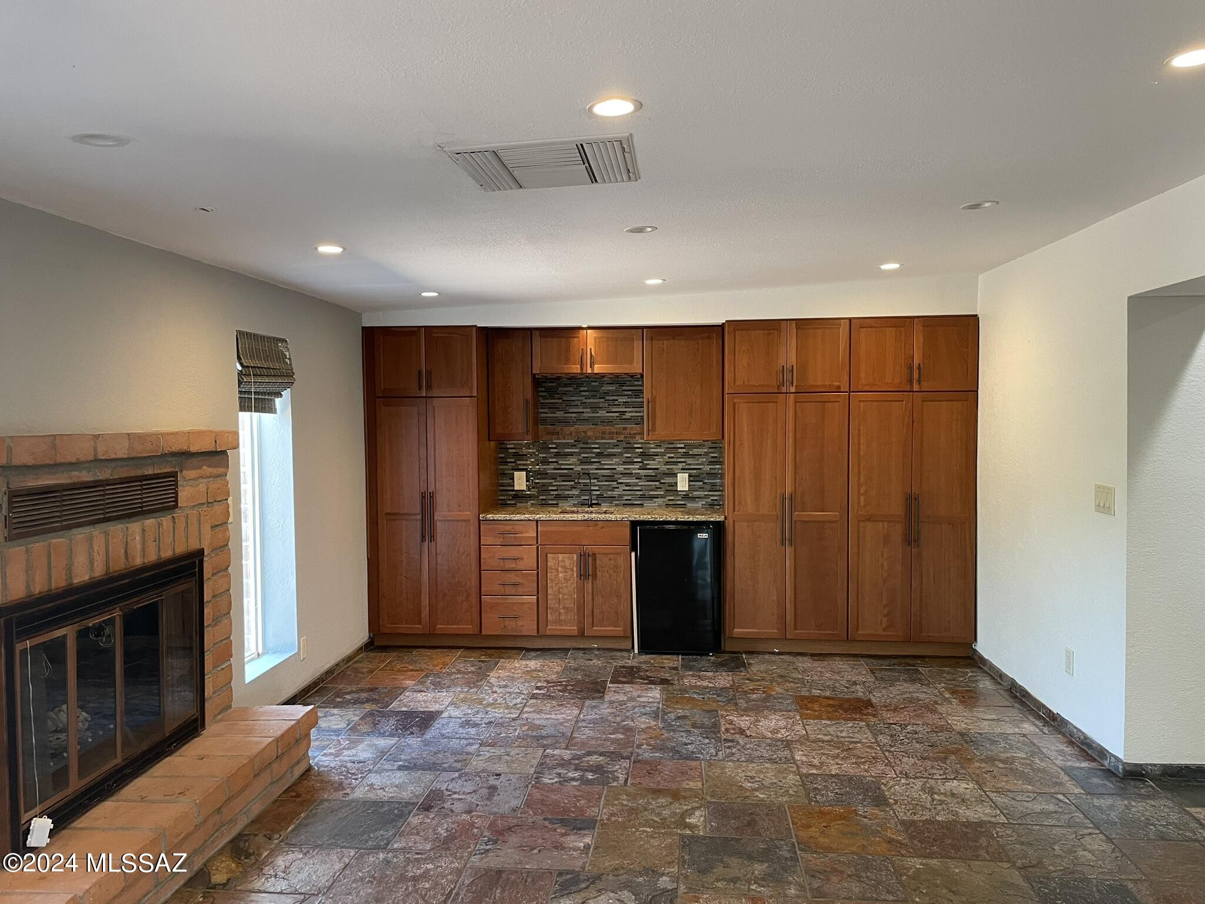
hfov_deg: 67.3
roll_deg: +1.1
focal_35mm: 26
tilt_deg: -1.0
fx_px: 905
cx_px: 602
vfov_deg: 53.1
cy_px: 452
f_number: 1.6
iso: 160
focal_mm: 4.2
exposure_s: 1/60
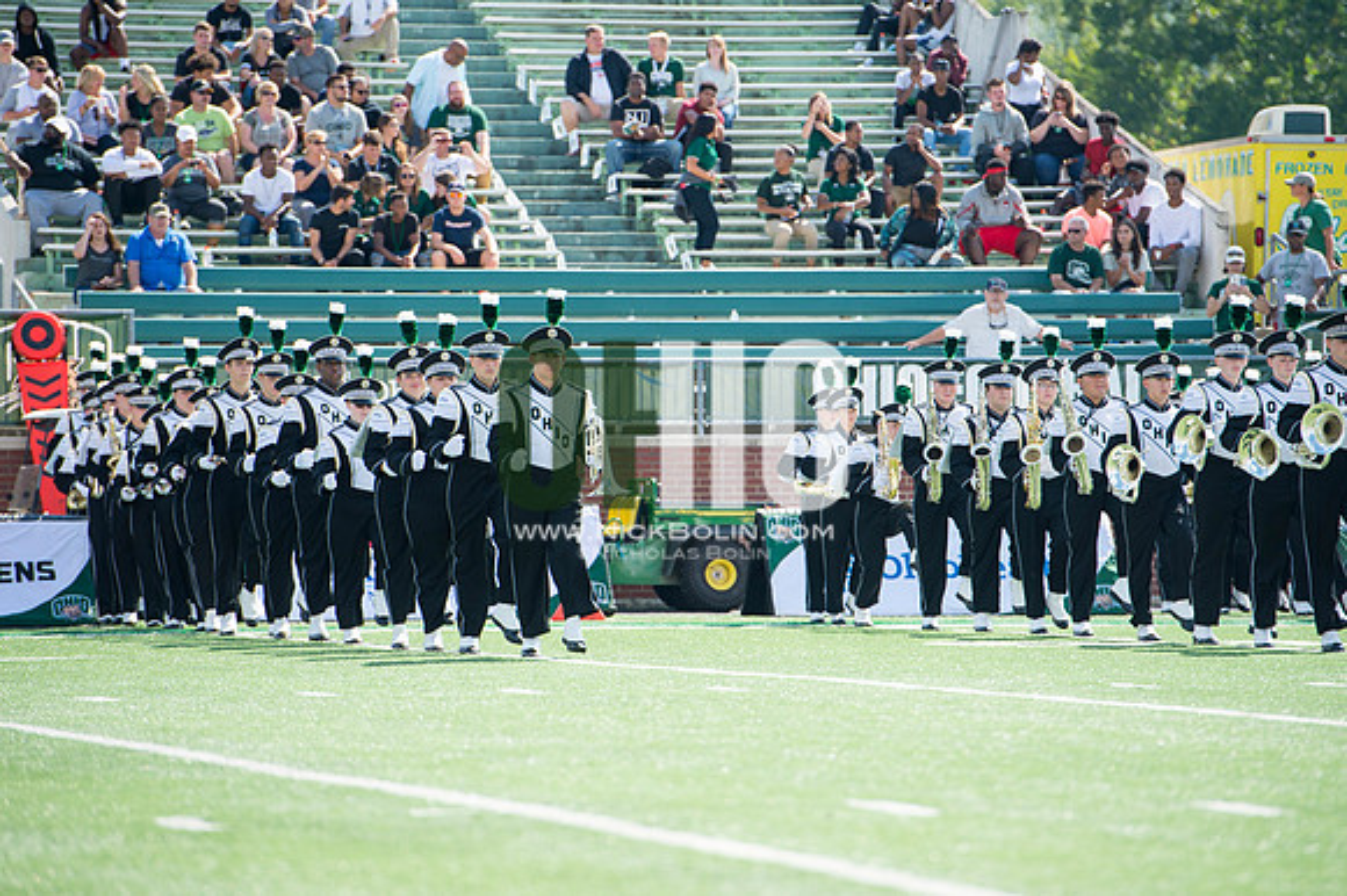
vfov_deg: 6.9
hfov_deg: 10.3
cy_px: 448
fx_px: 7479
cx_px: 674
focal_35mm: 200
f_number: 4.5
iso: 200
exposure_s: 1/1000
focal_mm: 200
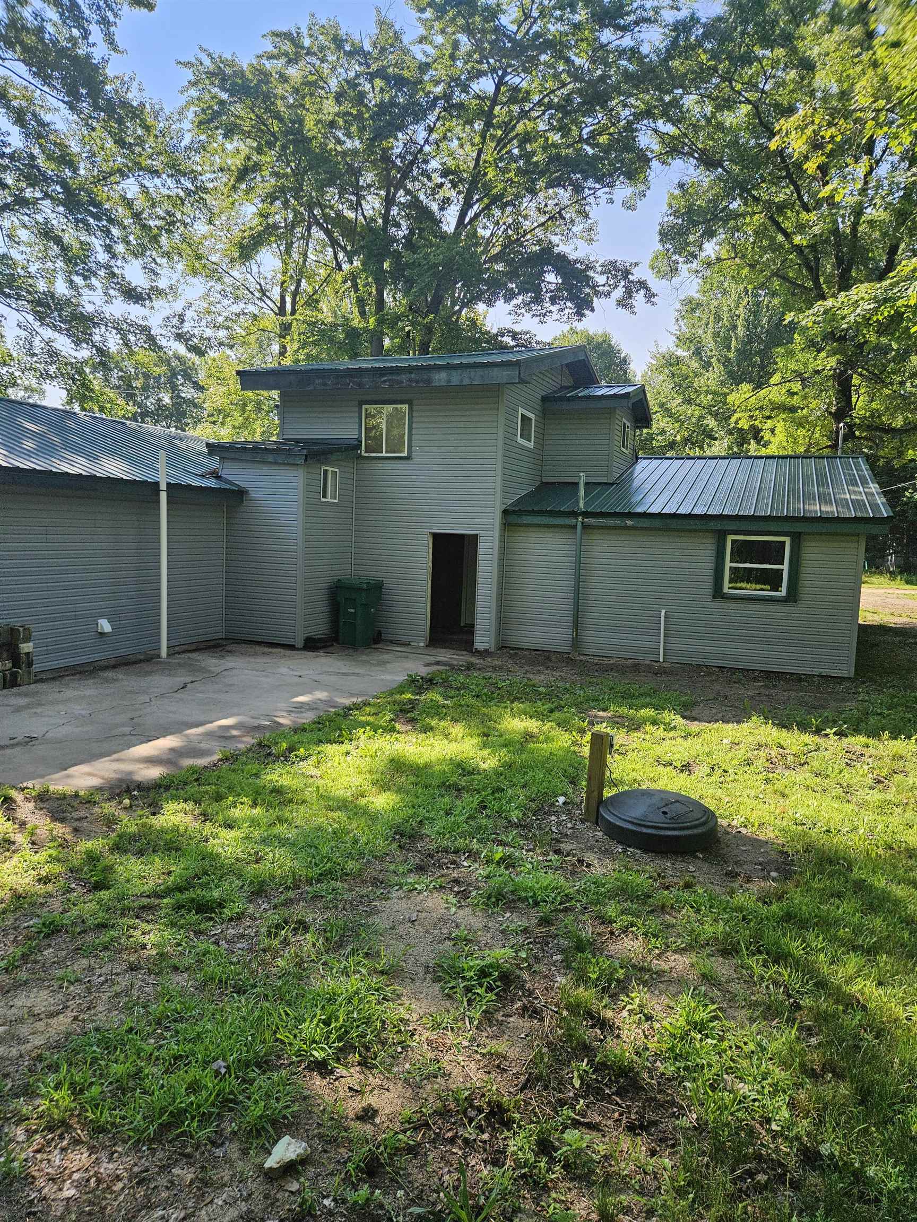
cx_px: 458
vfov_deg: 73.9
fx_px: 812
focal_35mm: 23
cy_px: 611
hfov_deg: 58.9
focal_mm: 5.4
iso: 80
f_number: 1.8
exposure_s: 1/2000
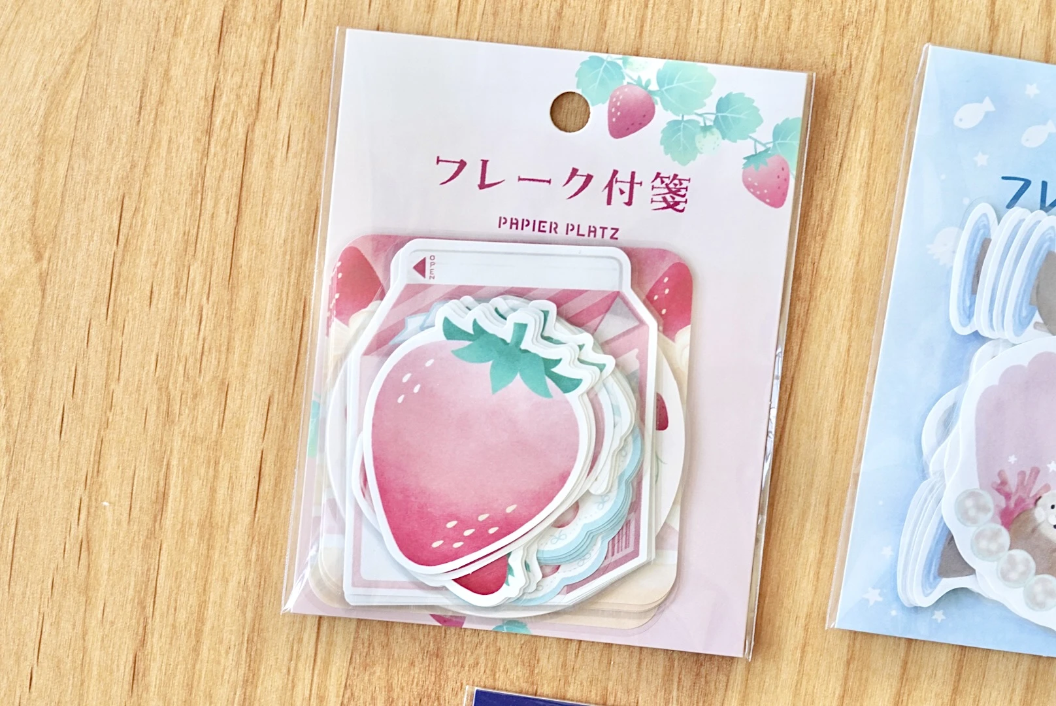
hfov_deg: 22.6
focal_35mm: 90
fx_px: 2642
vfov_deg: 15.2
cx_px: 528
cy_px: 353
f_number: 9
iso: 3200
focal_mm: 90
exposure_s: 1/100
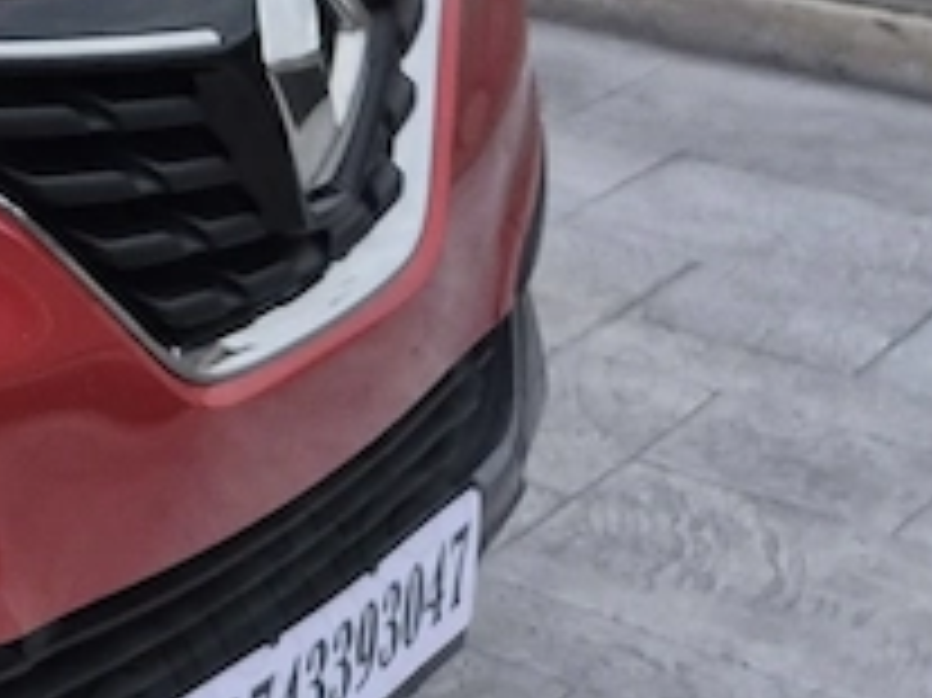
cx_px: -1180
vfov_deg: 12.6
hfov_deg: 13.7
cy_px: -387
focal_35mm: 111
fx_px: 2987
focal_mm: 5.4
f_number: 1.8
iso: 250
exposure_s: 1/50
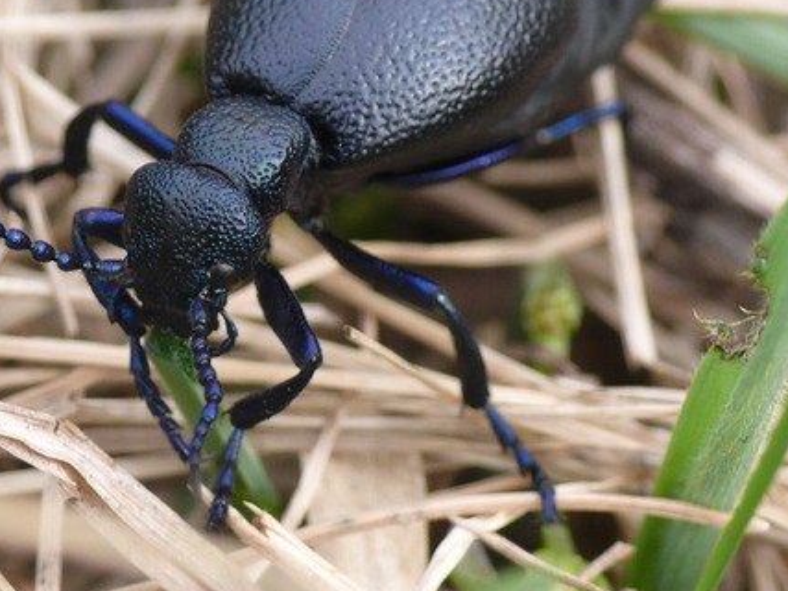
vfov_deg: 5.3
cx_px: 311
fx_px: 6418
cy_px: 122
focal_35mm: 282
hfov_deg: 7.0
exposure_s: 1/200
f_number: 4.5
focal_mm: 29.9
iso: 200
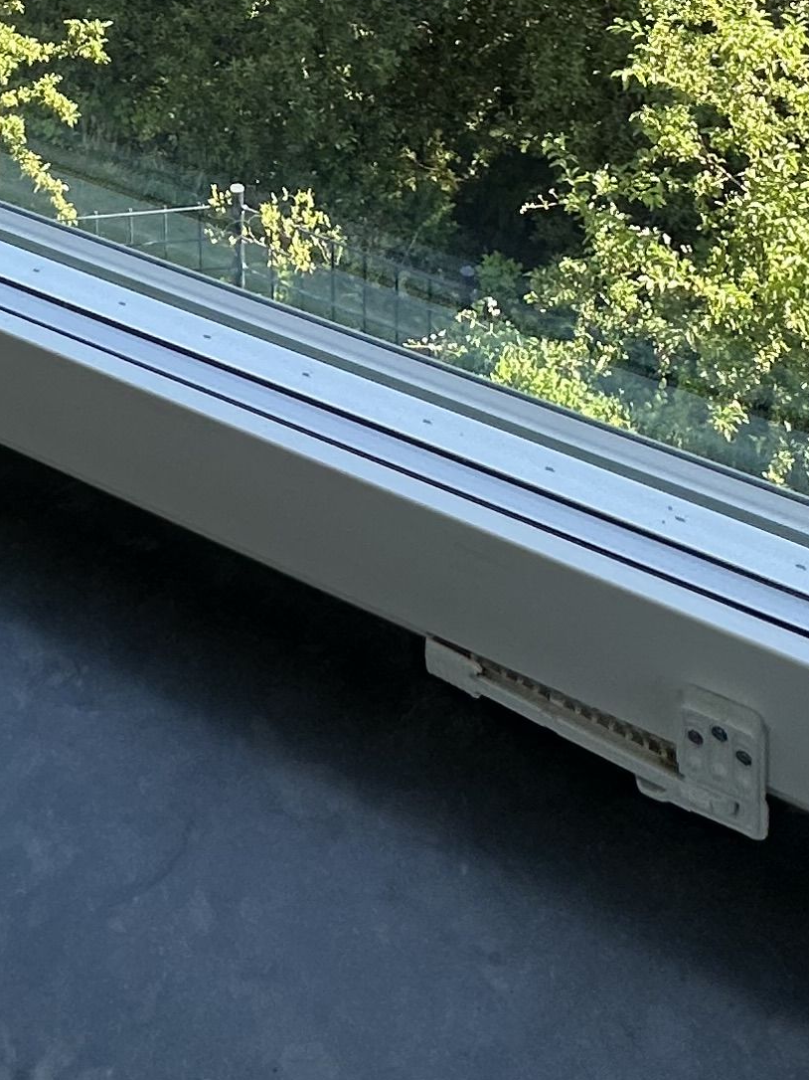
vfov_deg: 26.3
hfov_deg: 27.8
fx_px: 1621
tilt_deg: -10.5
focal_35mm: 52
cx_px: 243
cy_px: -556
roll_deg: +0.5
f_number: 2.2
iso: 40
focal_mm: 2.22
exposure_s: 1/269
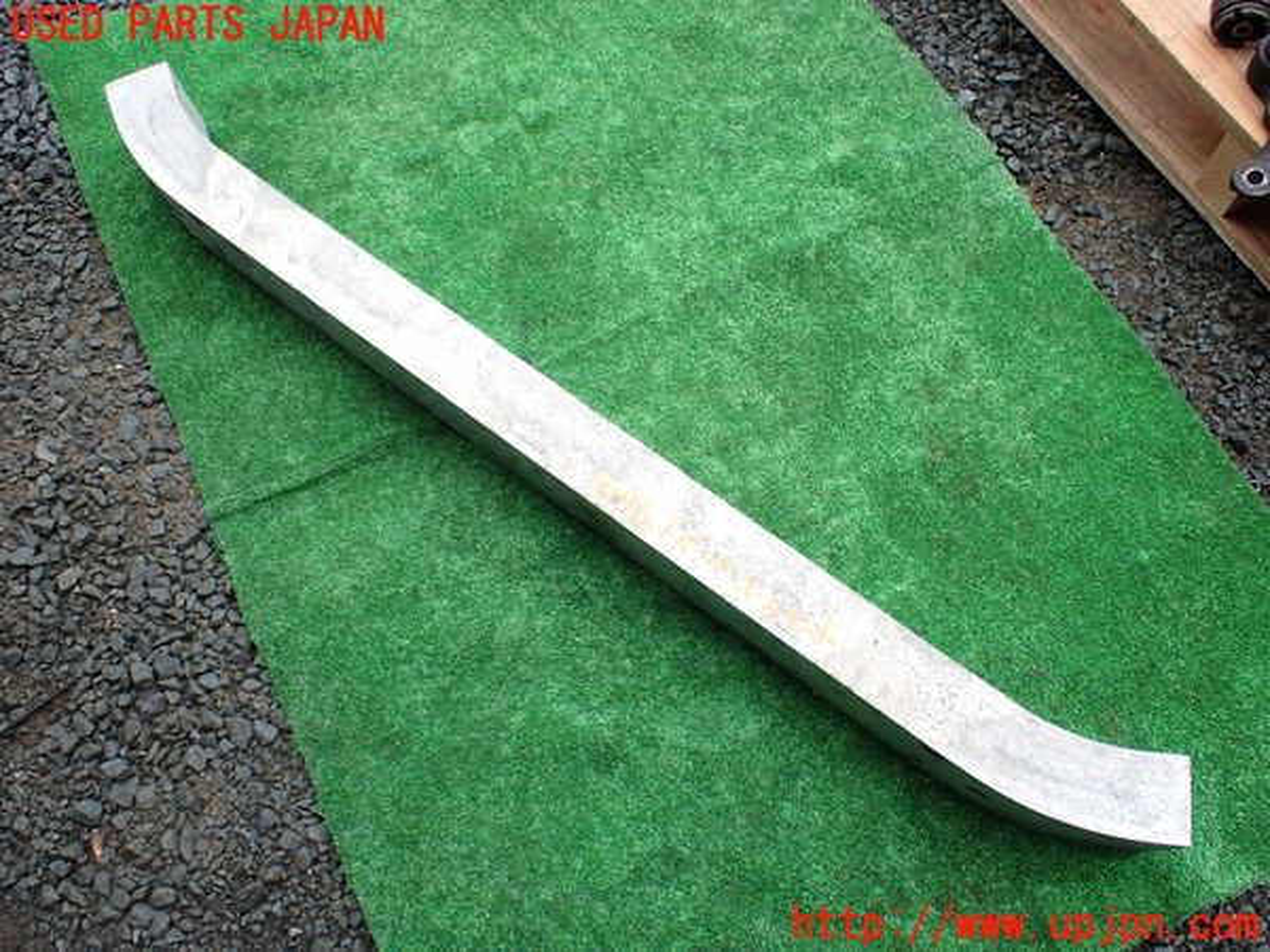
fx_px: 1101
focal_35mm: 30
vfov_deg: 46.8
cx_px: 635
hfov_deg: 60.0
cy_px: 476
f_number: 2.3
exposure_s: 1/200
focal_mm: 5.4
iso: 100
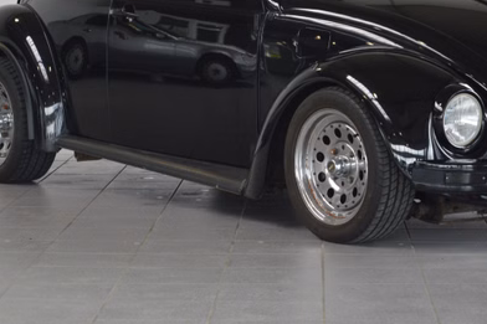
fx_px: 1920
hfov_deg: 14.4
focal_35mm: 142
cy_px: 96
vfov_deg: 9.6
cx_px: 335
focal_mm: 58
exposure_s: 1/80
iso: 400
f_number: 5
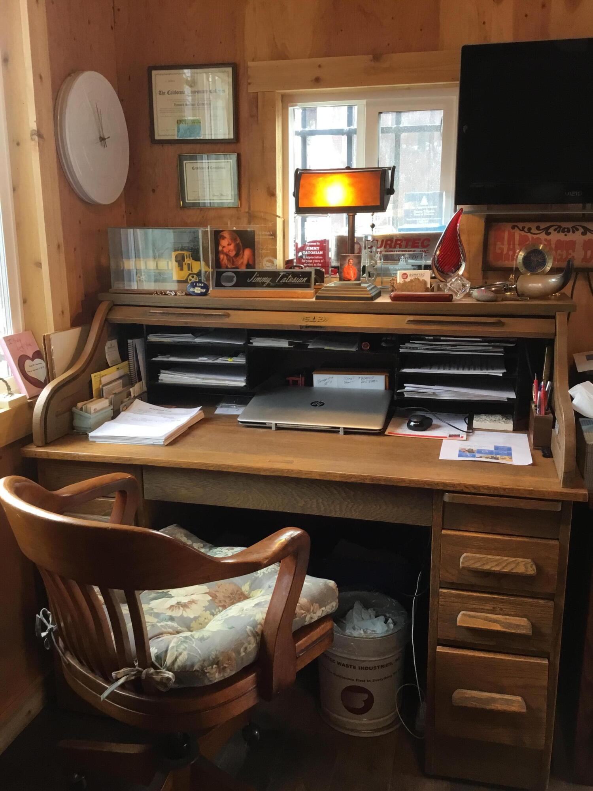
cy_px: 396
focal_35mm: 31
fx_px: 708
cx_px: 296
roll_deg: -0.2
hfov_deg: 45.4
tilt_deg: -12.6
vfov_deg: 58.4
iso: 50
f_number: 2.4
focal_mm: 3.3
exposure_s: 1/30
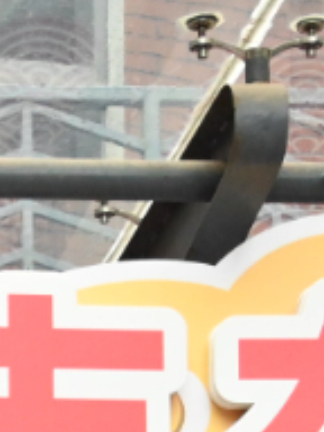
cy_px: 1017
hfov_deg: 6.1
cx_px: -500
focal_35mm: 232
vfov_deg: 7.9
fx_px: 2895
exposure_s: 1/160
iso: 2500
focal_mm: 29
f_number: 6.3
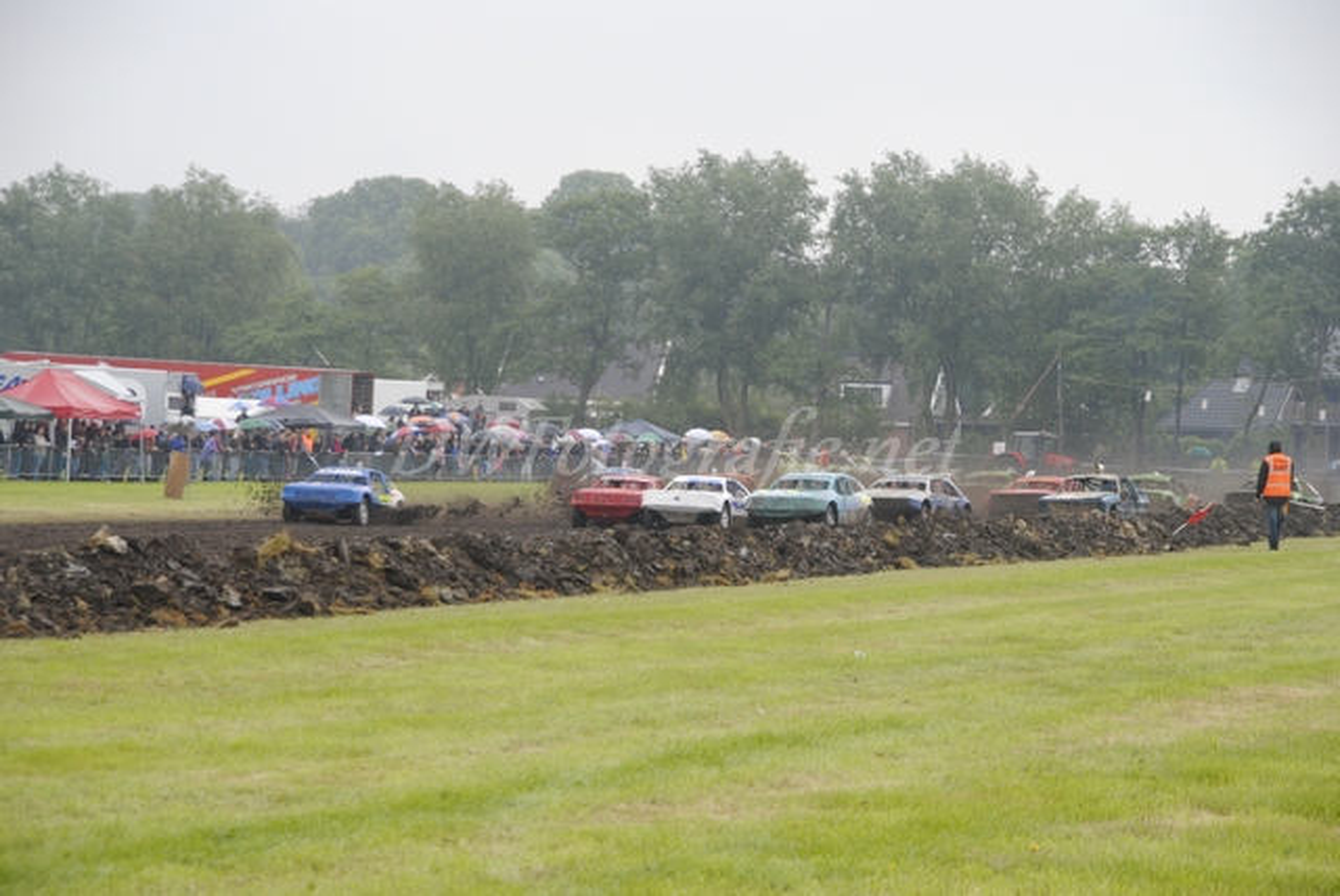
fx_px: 5029
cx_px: 670
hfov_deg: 15.2
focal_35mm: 135
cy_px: 448
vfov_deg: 10.2
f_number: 5.3
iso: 500
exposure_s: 1/500
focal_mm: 90
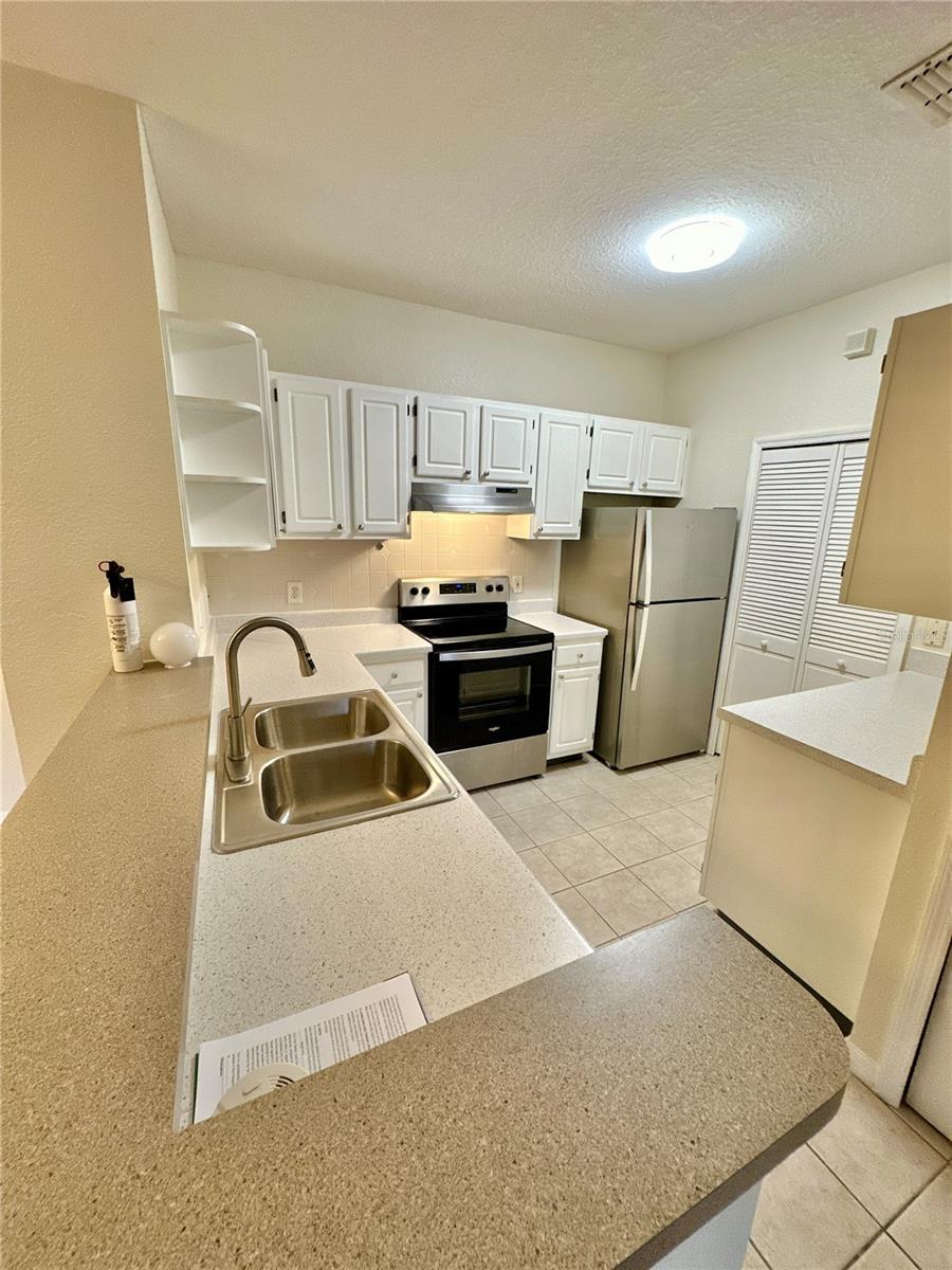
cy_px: 635
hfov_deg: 85.7
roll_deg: -2.4
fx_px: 513
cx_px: 476
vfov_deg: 102.1
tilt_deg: -14.4
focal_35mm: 14
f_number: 2.2
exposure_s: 1/120
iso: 320
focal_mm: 2.22
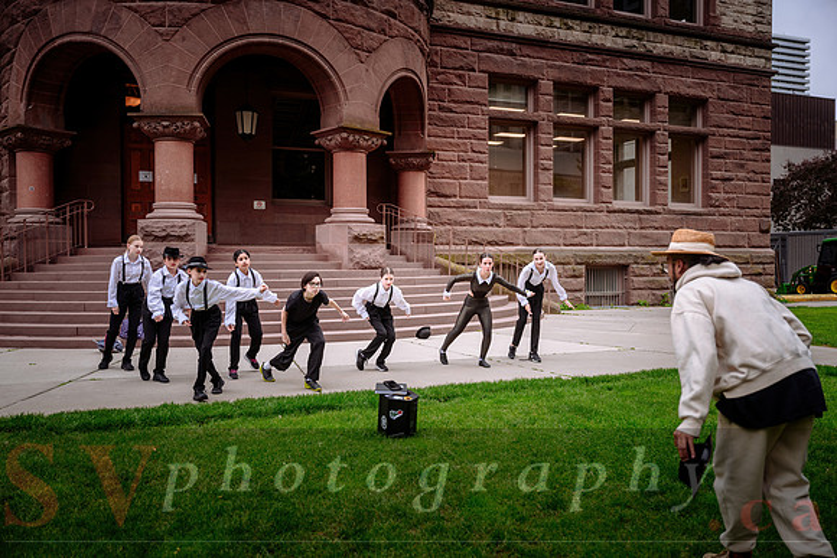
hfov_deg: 57.2
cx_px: 418
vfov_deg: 40.0
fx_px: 767
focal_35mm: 33
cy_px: 279
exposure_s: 1/160
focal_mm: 33
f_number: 2.8
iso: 64
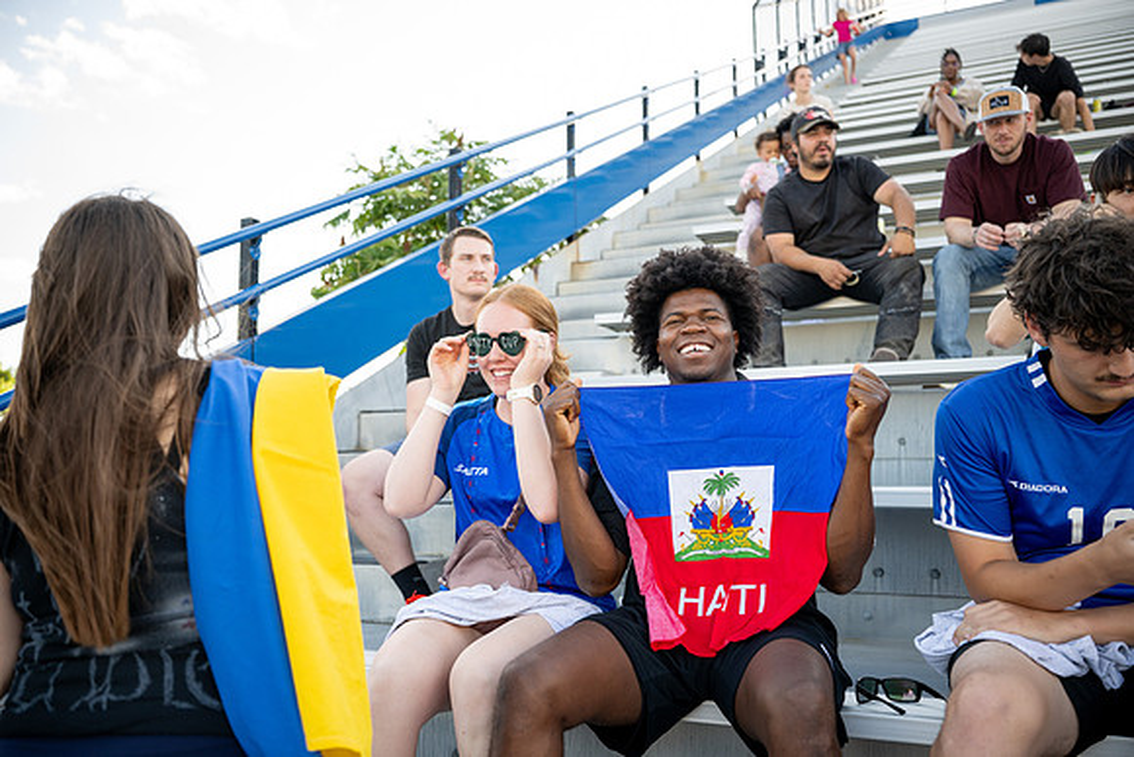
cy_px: 378
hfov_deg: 61.1
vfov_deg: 43.0
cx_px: 567
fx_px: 961
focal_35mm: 30
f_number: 2.8
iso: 400
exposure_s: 1/640
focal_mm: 30.5
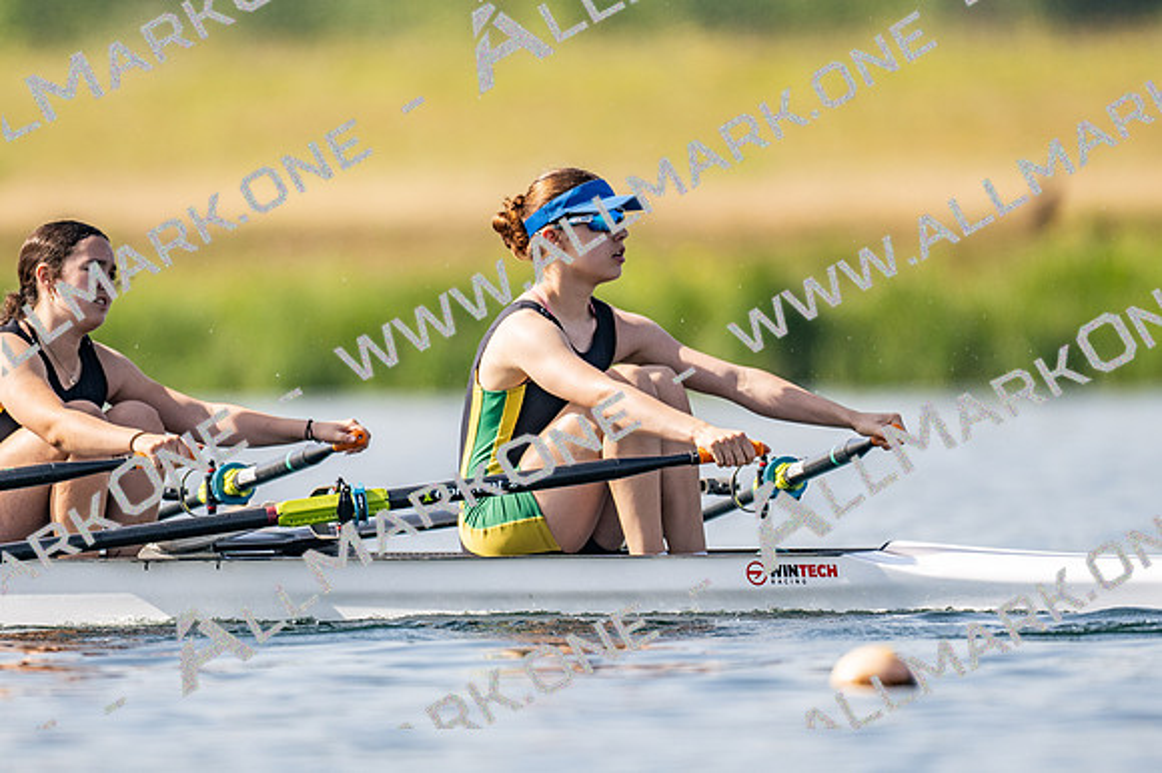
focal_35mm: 900
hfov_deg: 2.3
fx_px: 29032
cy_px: 386
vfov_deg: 1.5
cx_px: 581
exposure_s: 1/2500
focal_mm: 600
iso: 180
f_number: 4
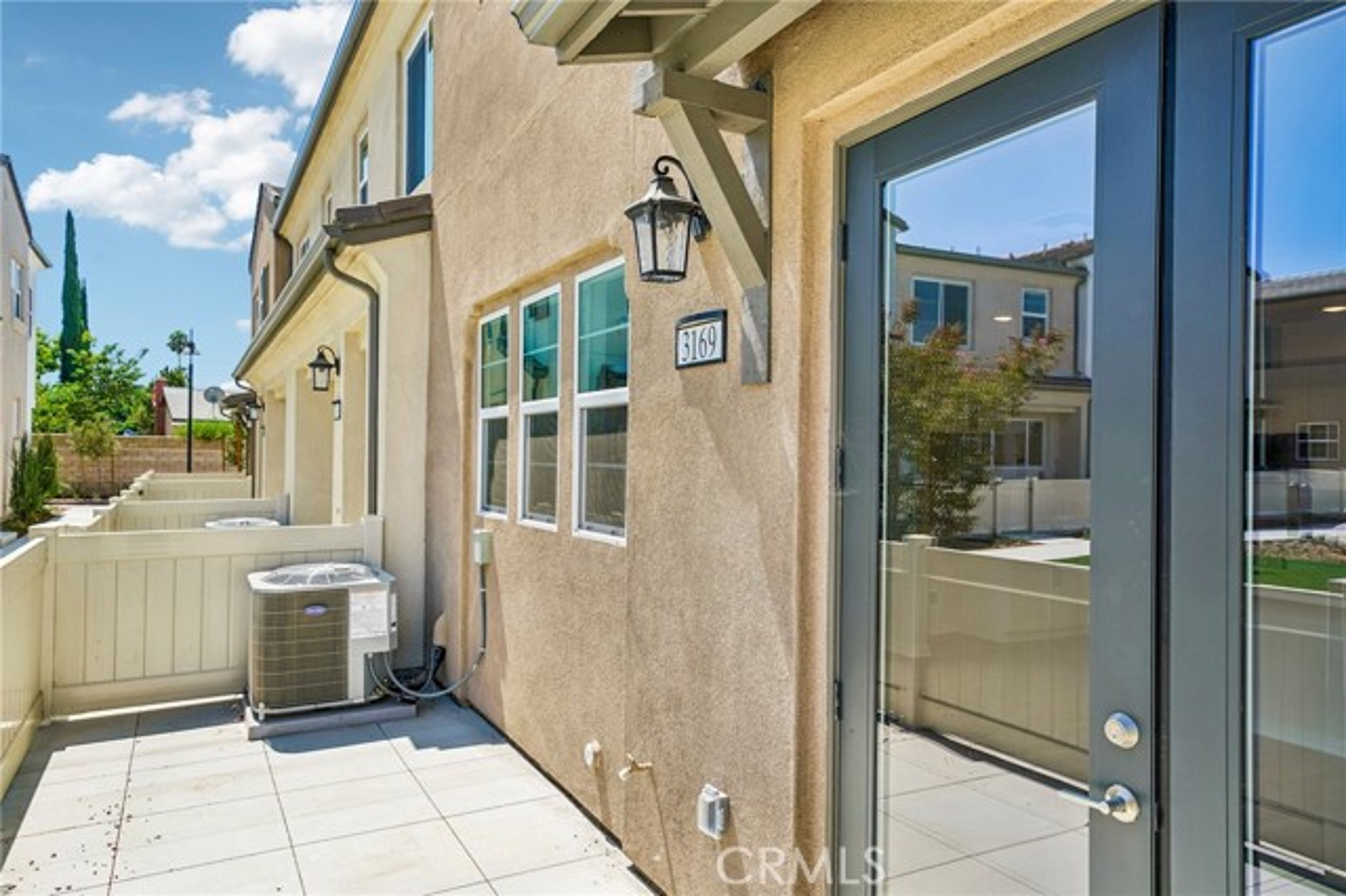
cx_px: 673
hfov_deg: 73.8
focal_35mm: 24
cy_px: 448
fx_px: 897
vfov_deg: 53.1
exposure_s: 1/160
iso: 100
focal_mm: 24
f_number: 7.1
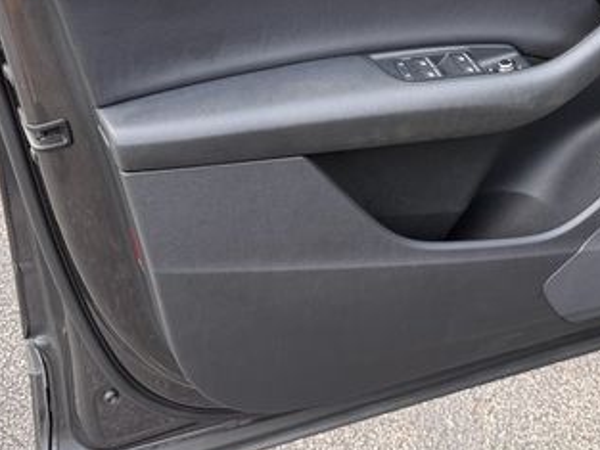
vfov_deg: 28.9
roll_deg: -1.6
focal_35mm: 49
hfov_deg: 38.4
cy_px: 75
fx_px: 850
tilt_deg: -27.4
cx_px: 410
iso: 80
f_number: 1.78
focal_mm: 6.76
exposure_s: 1/182
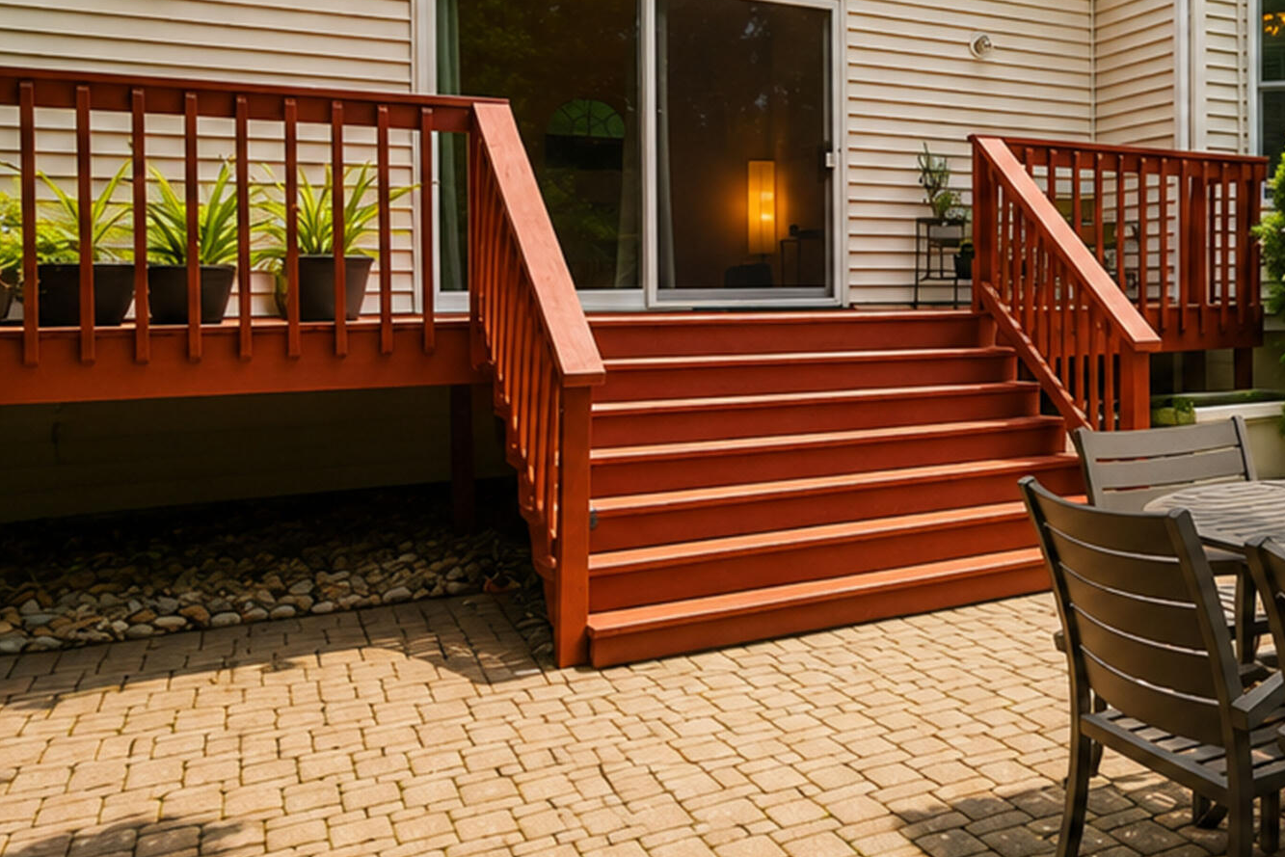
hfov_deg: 46.7
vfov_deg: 36.5
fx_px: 1285
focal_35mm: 36
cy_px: 280
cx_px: 1206
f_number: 4.5
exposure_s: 1/80
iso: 100
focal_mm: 16
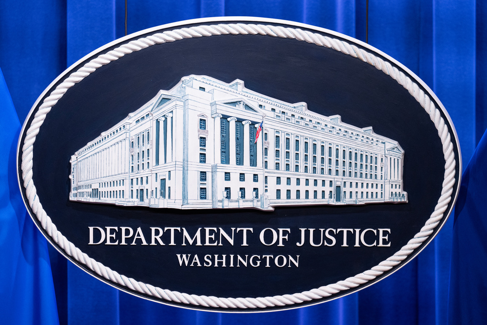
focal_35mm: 129
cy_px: 162
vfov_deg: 10.6
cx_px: 244
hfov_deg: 15.9
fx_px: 1745
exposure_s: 1/500
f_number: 4
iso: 3200
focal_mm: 129
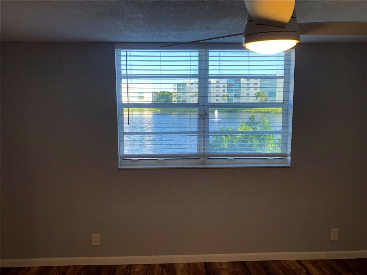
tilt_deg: -5.0
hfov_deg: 63.4
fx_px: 297
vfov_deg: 49.7
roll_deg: +0.4
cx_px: 184
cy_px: 138
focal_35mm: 28
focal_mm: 3.99
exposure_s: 1/120
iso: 40
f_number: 1.8
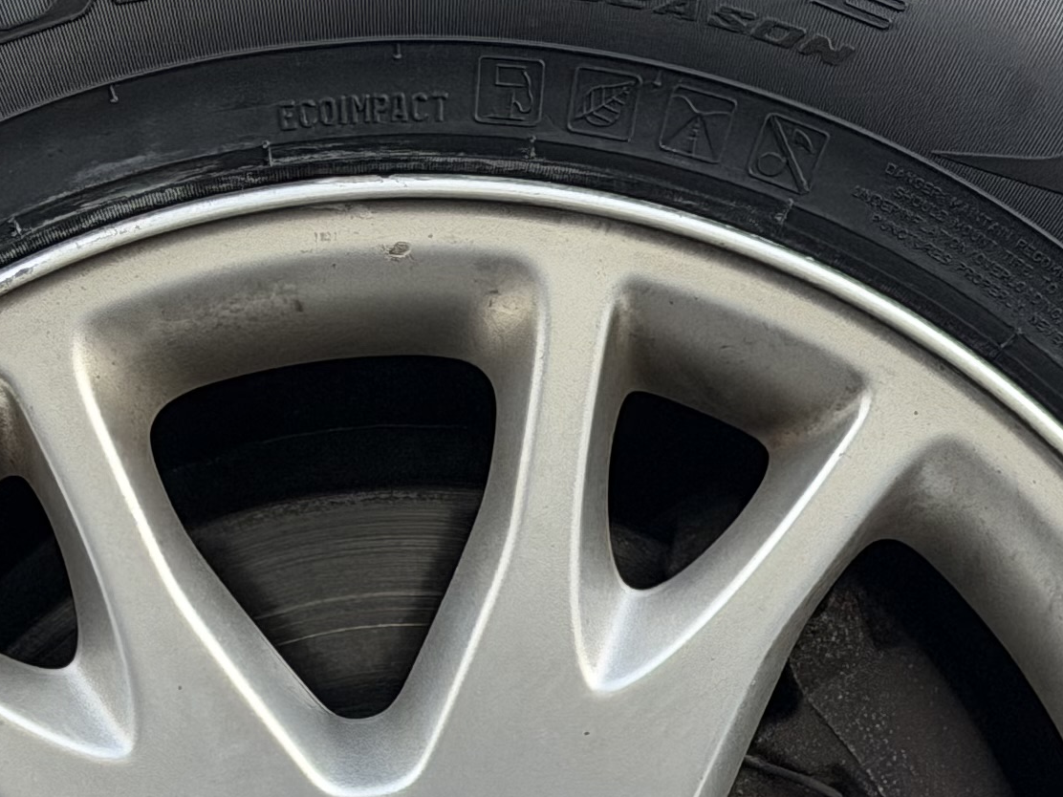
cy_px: 992
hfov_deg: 11.4
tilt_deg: -10.9
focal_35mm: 174
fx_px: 5343
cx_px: 498
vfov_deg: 8.4
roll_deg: +0.5
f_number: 1.78
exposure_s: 1/93
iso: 100
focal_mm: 6.76
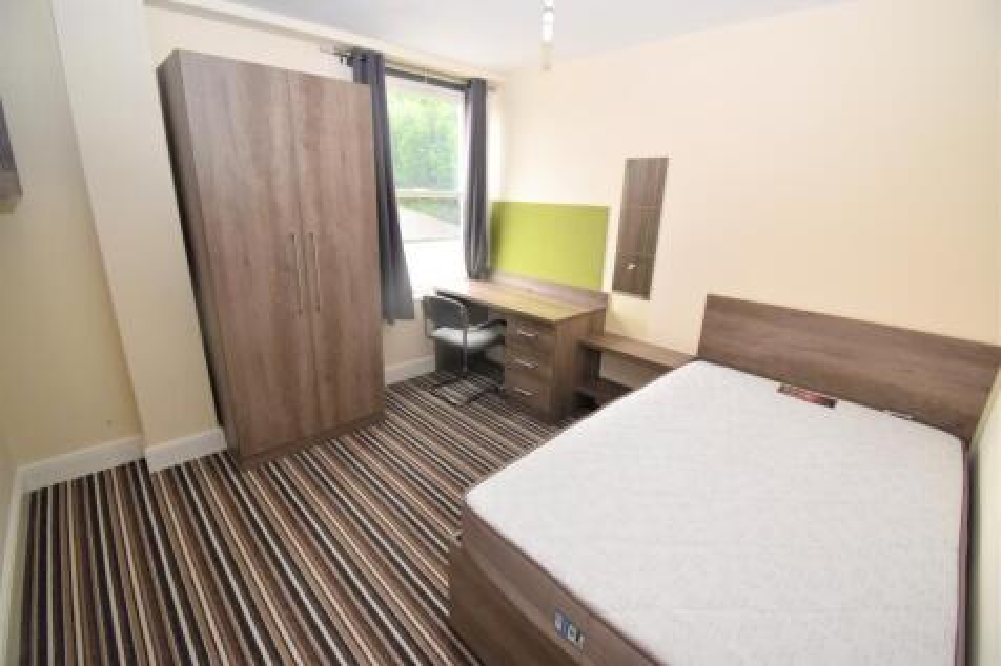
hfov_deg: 100.4
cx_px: 500
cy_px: 333
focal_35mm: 15
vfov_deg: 77.3
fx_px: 417
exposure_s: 1/100
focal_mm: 10
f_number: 5
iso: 800
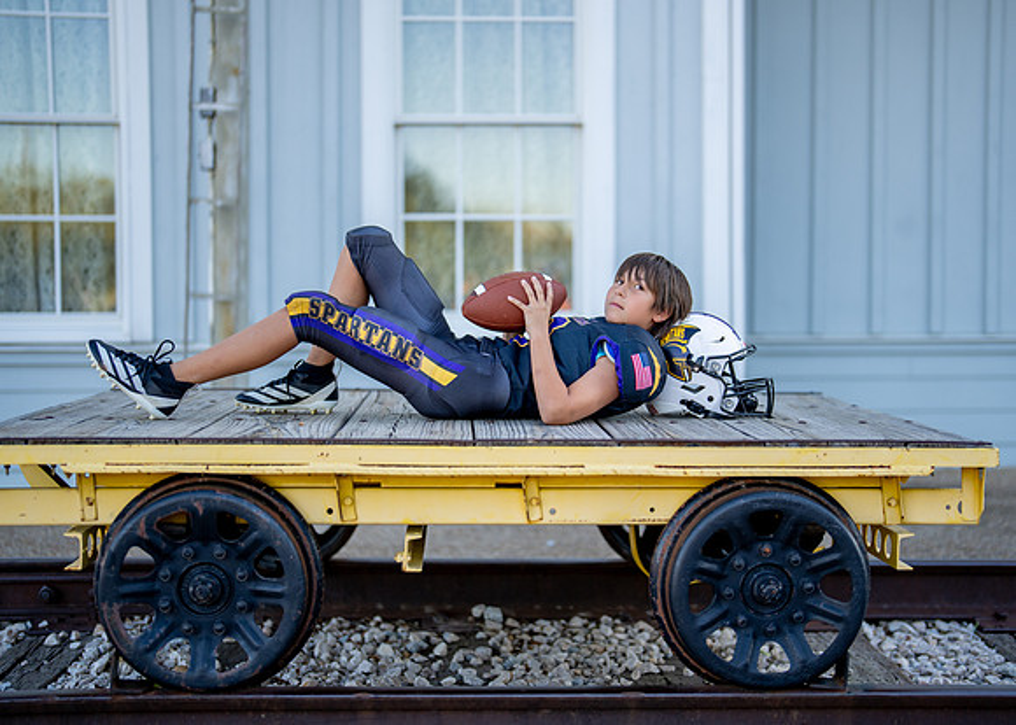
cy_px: 364
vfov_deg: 26.2
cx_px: 545
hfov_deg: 36.1
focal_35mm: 54
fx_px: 1559
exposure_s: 1/1600
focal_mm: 50
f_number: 1.2
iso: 100
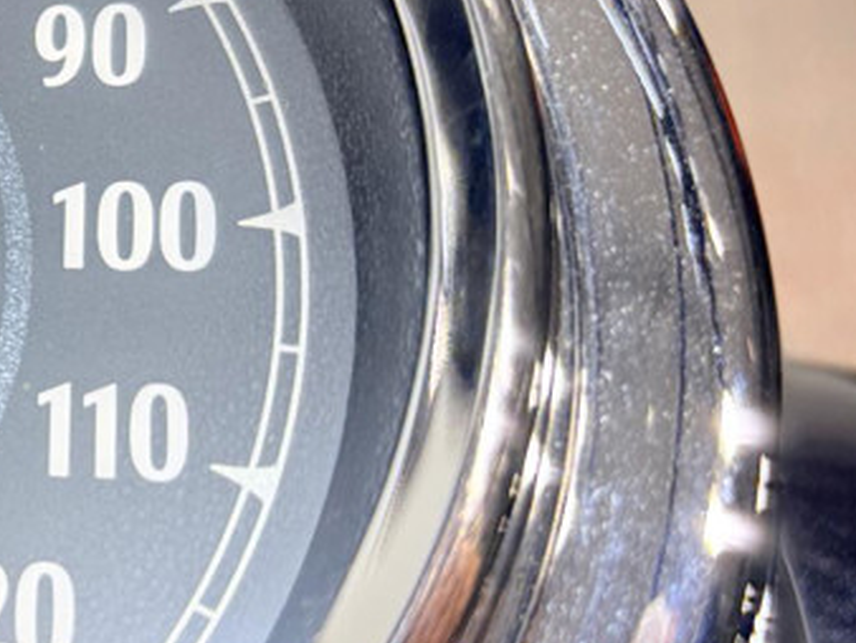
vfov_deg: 18.0
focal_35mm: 82
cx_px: -470
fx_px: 2029
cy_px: 251
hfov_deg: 20.1
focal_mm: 5.96
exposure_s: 1/220
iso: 125
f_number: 1.6
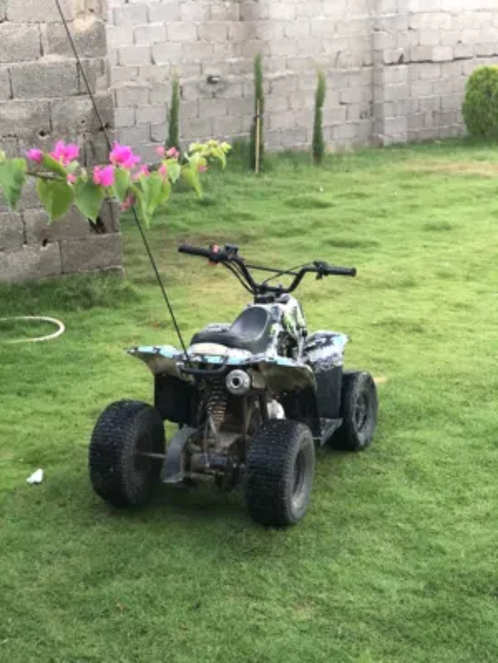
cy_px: 332
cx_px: 249
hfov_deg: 25.7
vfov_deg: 33.8
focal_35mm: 57
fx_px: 1093
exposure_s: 1/30
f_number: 2.8
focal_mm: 6.6
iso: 250
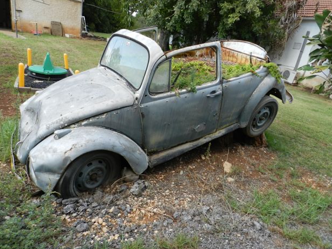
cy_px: 129
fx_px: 230
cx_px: 164
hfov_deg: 71.6
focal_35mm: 24
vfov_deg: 56.8
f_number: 3.4
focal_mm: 4
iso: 160
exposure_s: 1/320
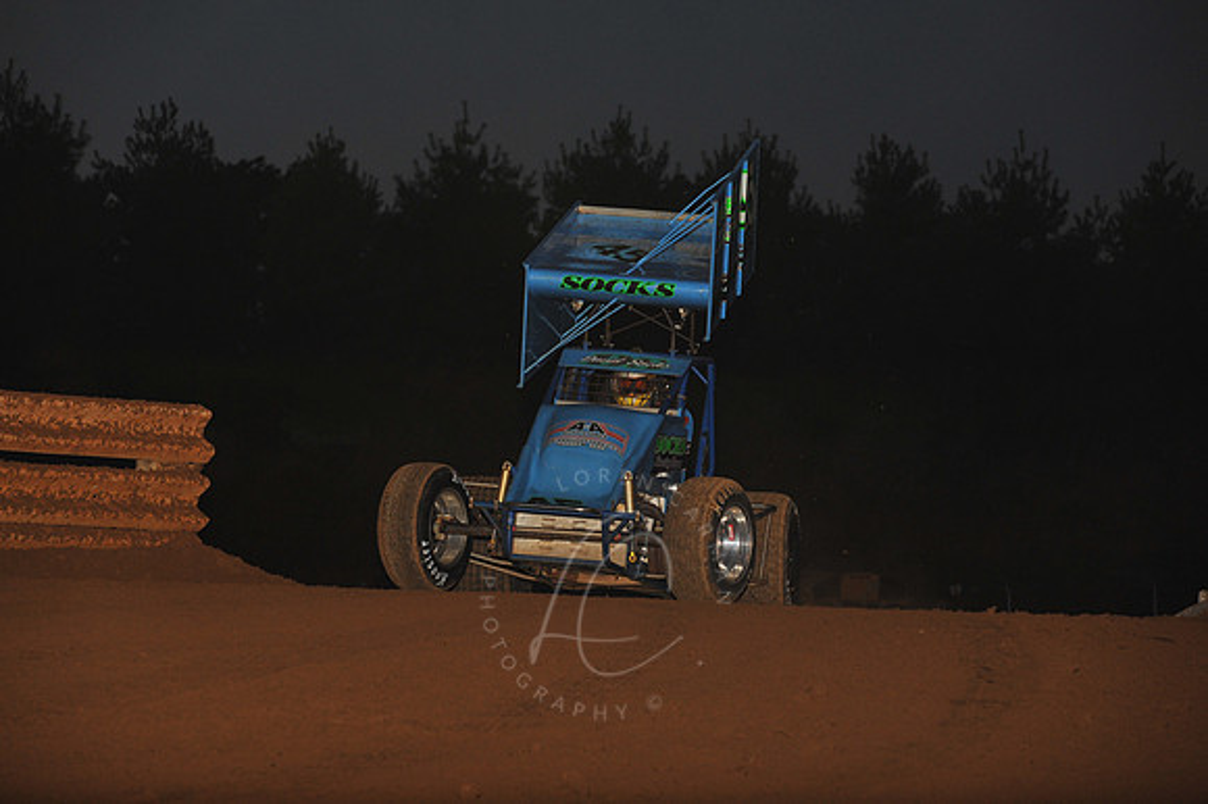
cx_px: 604
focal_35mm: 170
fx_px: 5701
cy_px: 402
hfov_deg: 12.1
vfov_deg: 8.1
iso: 1000
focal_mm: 170
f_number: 7.1
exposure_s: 1/320
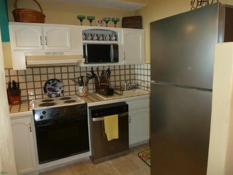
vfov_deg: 54.9
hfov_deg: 69.4
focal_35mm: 25
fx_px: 168
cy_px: 88
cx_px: 116
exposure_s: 1/30
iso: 320
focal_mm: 4.1
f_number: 3.3
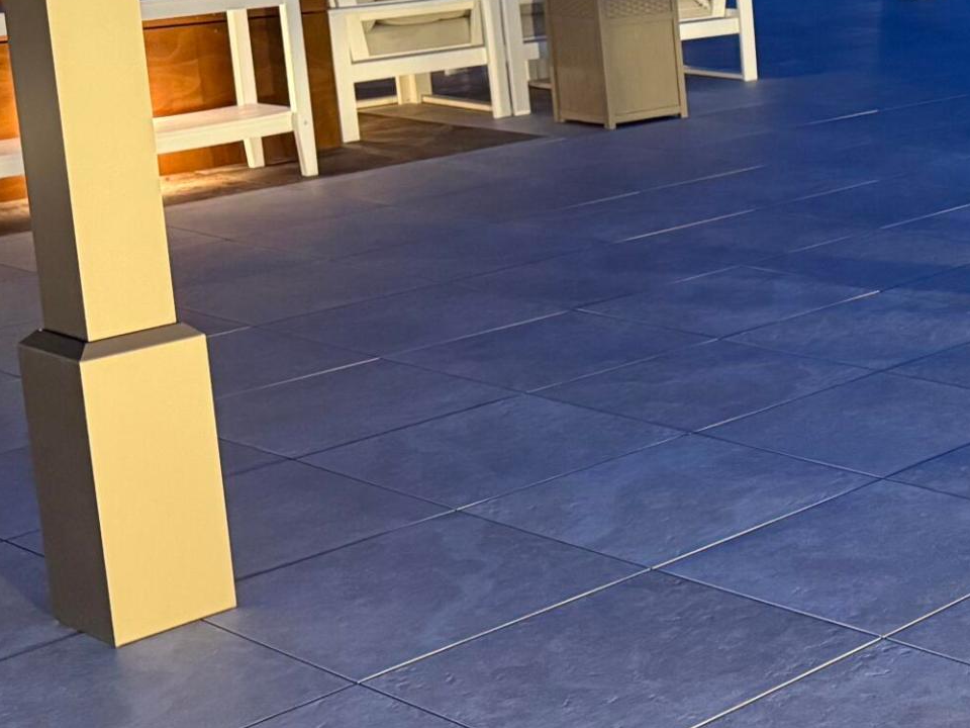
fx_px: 2018
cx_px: 1241
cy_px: 188
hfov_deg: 23.9
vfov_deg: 20.3
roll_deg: +0.7
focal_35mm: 72
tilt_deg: -11.4
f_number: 1.78
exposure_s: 1/40
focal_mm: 6.76
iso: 640
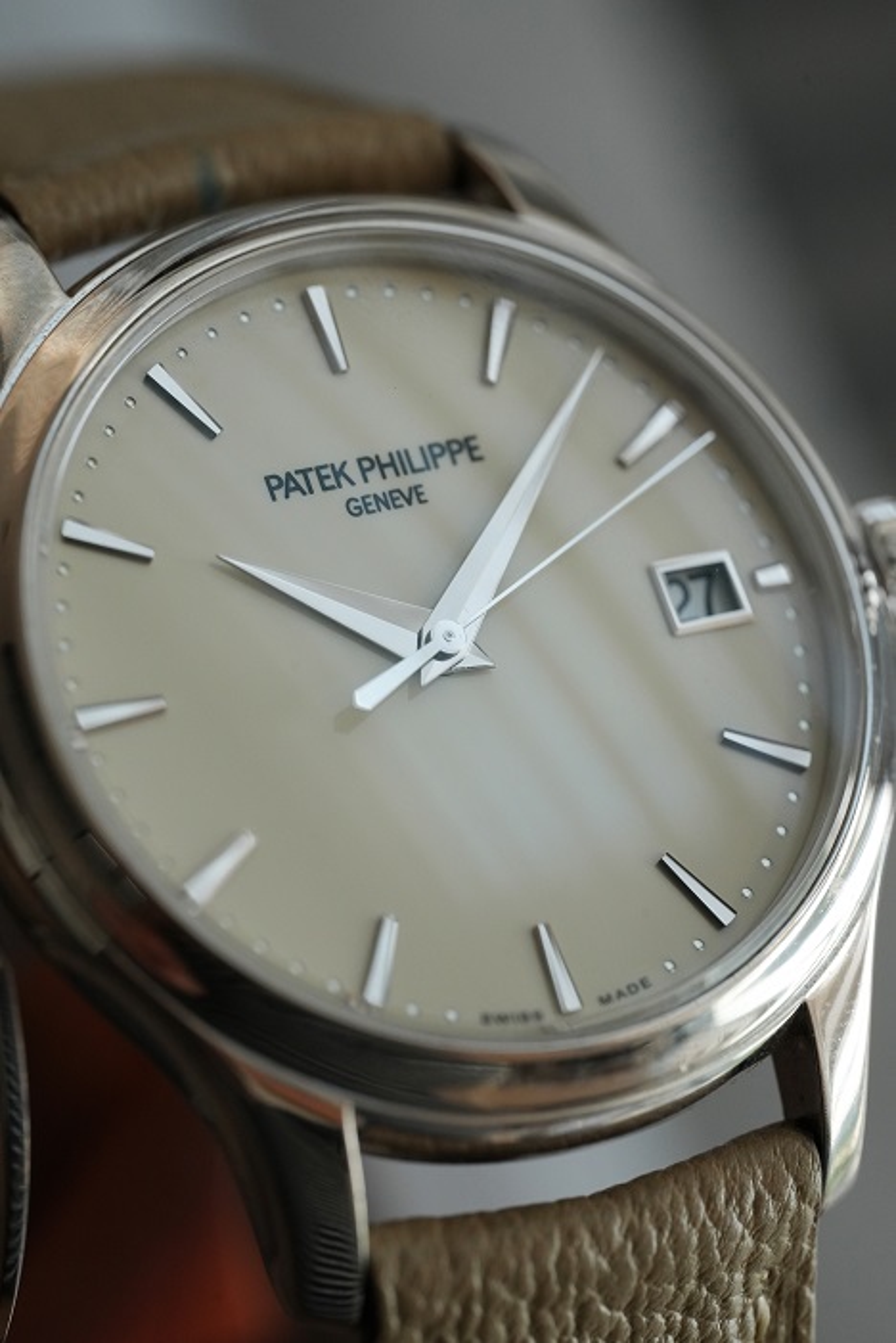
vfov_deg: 19.4
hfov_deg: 13.1
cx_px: 448
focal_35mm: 105
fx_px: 3916
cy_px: 672
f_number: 6.3
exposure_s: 1/250
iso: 2500
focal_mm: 105
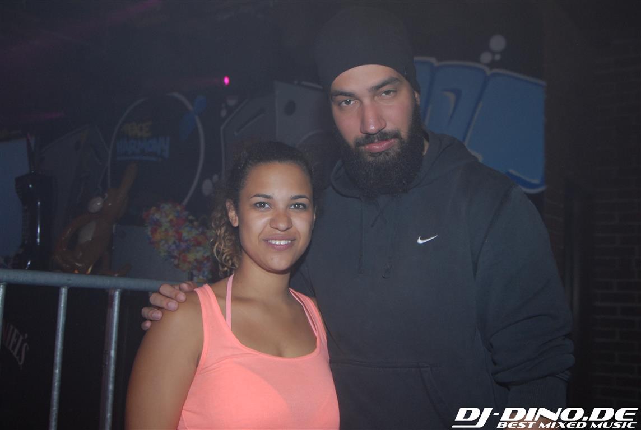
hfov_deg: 53.0
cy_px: 215
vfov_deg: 37.0
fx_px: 642
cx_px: 320
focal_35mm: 36
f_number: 5.6
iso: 400
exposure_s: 1/8
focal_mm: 24
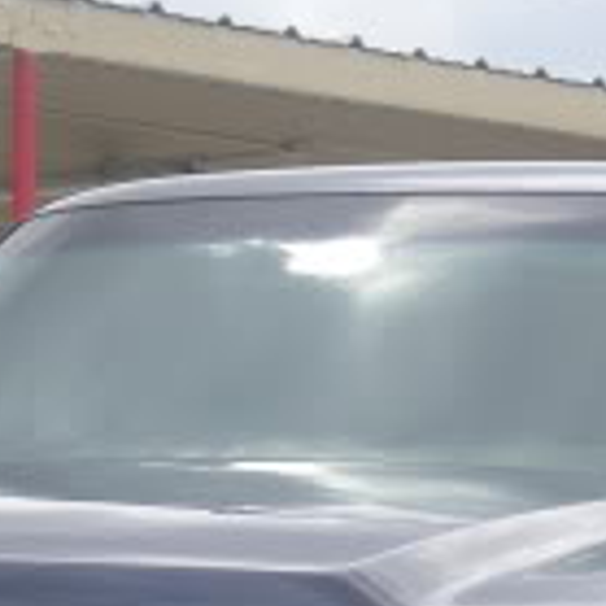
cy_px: 746
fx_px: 4199
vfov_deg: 8.2
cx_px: 558
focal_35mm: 212
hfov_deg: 8.2
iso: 80
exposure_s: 1/250
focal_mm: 9.3
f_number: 5.6
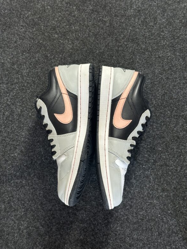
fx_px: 353
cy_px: 124
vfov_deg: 38.9
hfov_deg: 29.7
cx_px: 93
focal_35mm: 49
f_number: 1.78
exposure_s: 1/33
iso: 200
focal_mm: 6.86
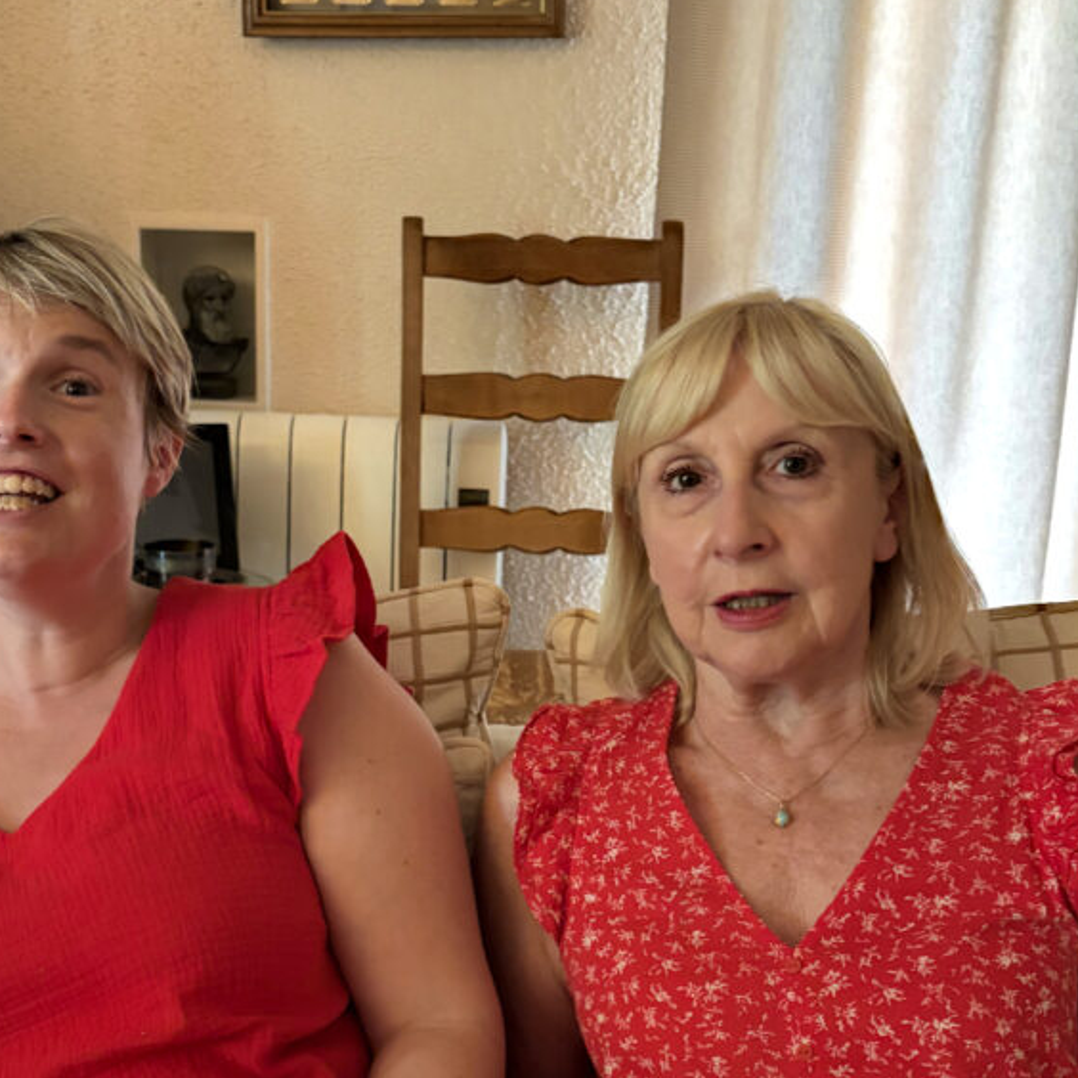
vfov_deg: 38.2
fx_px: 1550
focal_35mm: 44
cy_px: 642
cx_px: 472
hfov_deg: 38.3
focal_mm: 6
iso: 640
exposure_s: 1/27
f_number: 1.6
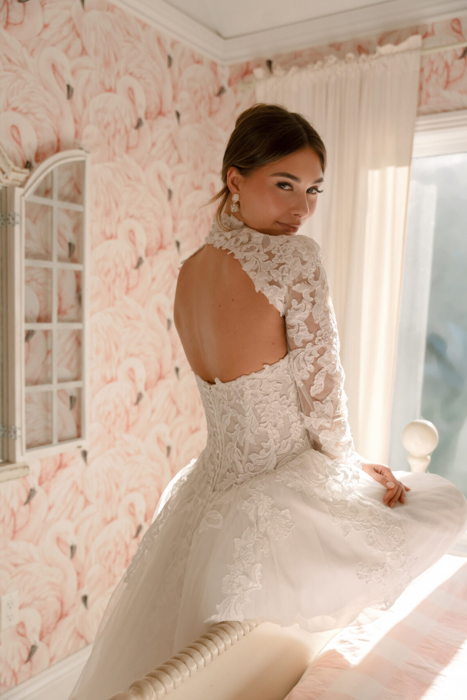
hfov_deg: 39.2
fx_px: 656
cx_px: 234
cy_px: 350
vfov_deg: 56.2
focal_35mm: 34
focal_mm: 33.7
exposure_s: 1/3200
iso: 1000
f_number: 2.8
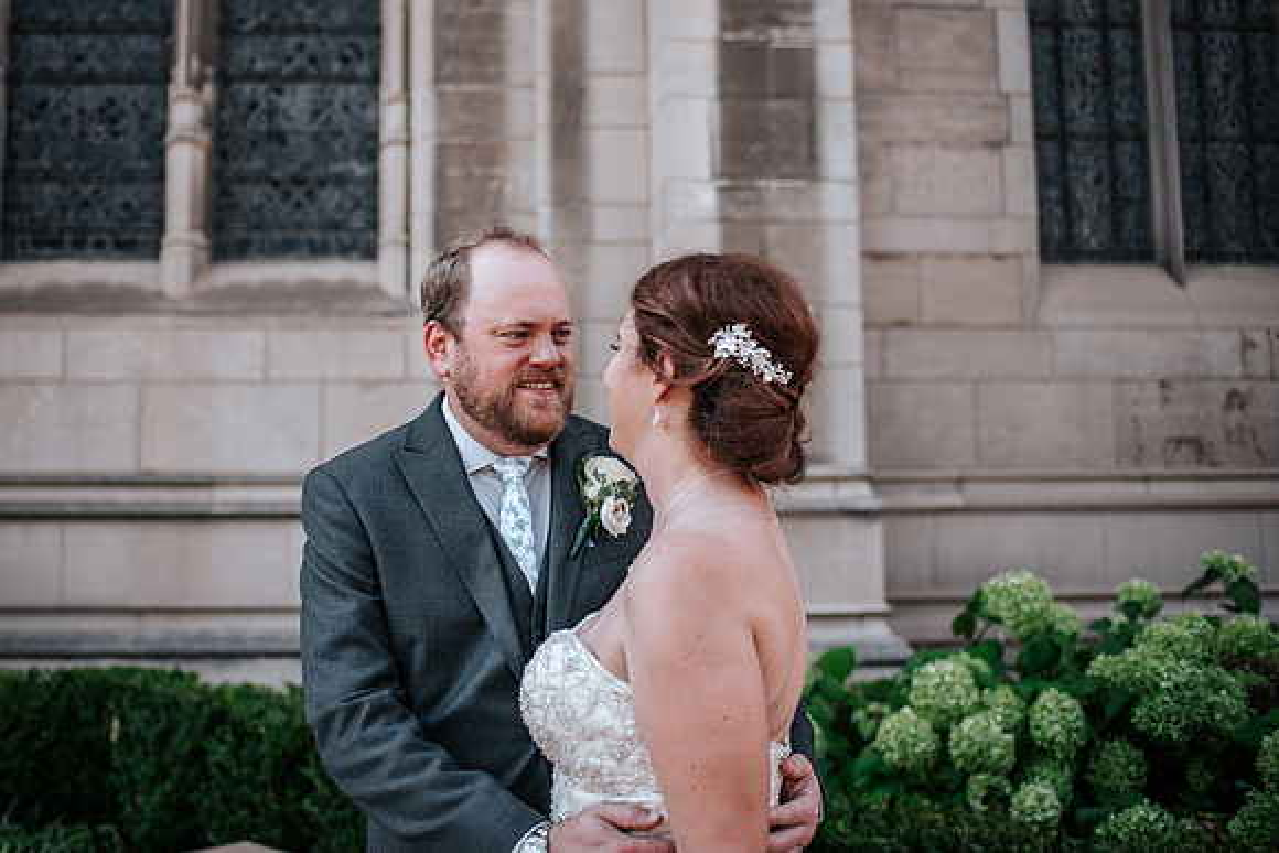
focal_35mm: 40
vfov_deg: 33.6
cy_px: 370
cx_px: 554
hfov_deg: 48.7
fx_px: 1410
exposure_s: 1/500
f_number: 2.2
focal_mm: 35
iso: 110
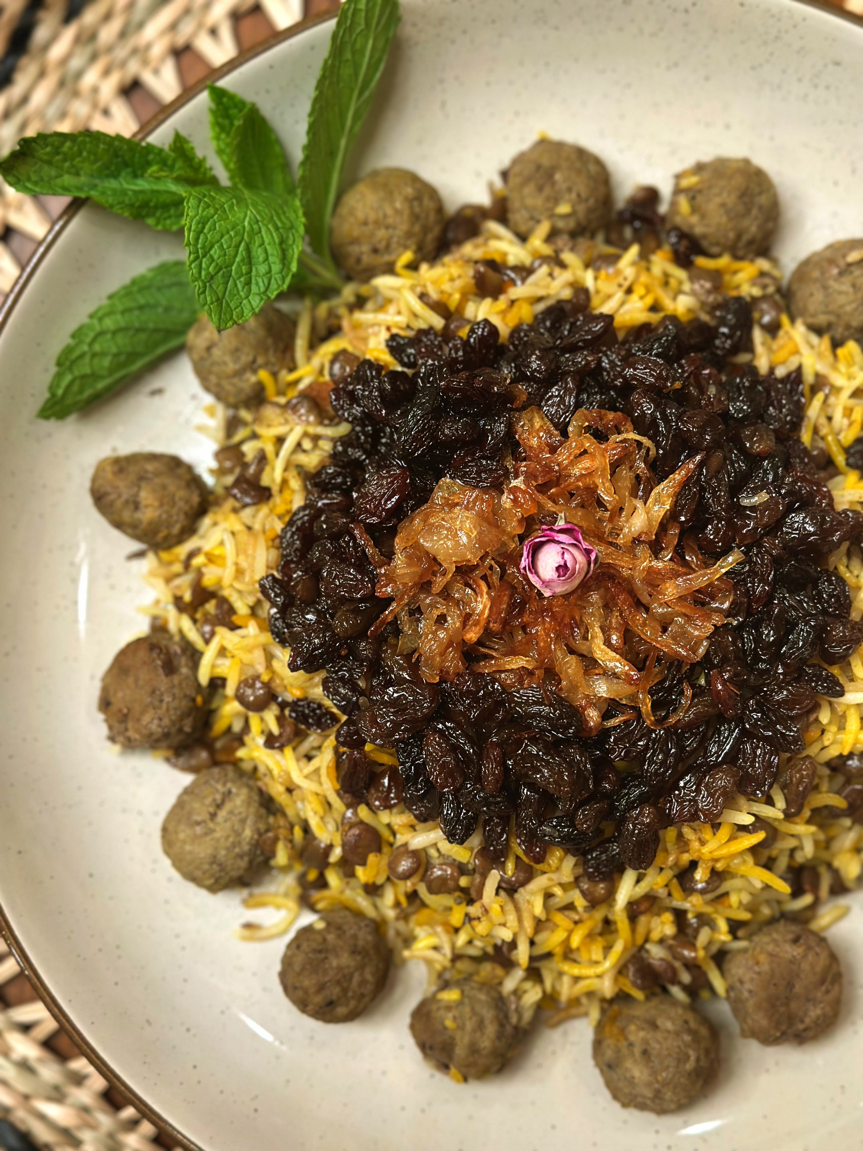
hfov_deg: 30.3
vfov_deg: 39.7
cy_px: 576
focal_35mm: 48
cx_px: 432
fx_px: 1596
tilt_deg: -86.4
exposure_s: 1/60
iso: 125
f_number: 1.78
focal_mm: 6.86
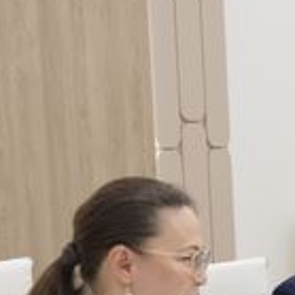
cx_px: 510
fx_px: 1157
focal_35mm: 120
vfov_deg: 14.4
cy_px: 259
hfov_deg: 13.3
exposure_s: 1/160
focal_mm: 28
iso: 800
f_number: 3.2
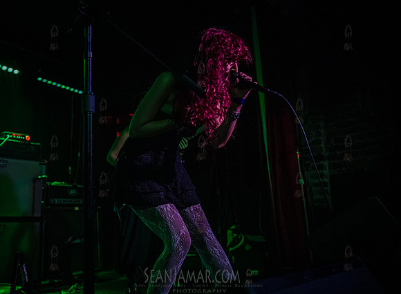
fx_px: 428
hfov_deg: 50.1
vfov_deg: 37.9
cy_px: 147
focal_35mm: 37
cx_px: 181
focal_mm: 35
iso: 16000
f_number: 3.2
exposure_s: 1/200
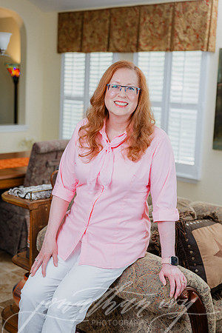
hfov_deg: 27.0
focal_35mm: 50
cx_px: 111
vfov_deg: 39.6
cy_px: 166
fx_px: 462
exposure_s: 1/50
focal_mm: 50
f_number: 2.8
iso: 100
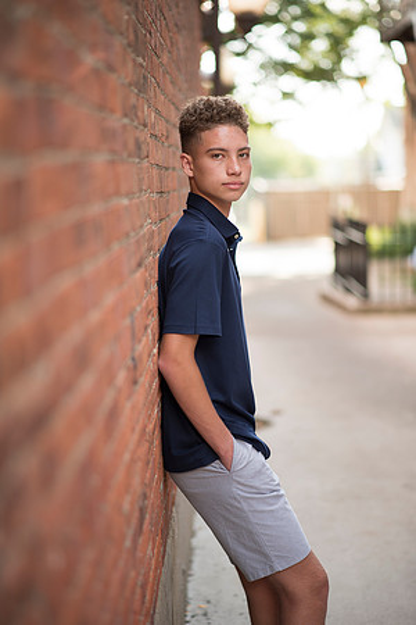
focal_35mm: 85
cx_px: 208
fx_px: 1473
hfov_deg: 16.1
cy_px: 312
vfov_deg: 23.9
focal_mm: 85
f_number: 1.8
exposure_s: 1/320
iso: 100
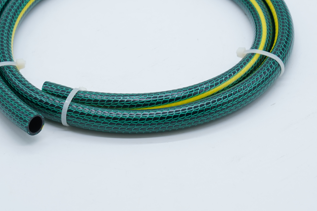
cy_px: 58
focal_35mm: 178
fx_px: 1567
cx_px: 136
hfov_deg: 11.5
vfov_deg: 7.7
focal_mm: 91
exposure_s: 1/100
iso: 500
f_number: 8
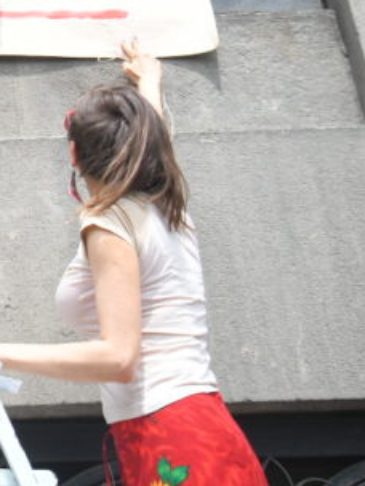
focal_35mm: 94
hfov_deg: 13.9
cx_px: -309
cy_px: 36
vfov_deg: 20.4
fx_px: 1322
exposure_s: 1/1250
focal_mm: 29
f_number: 2.8
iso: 200
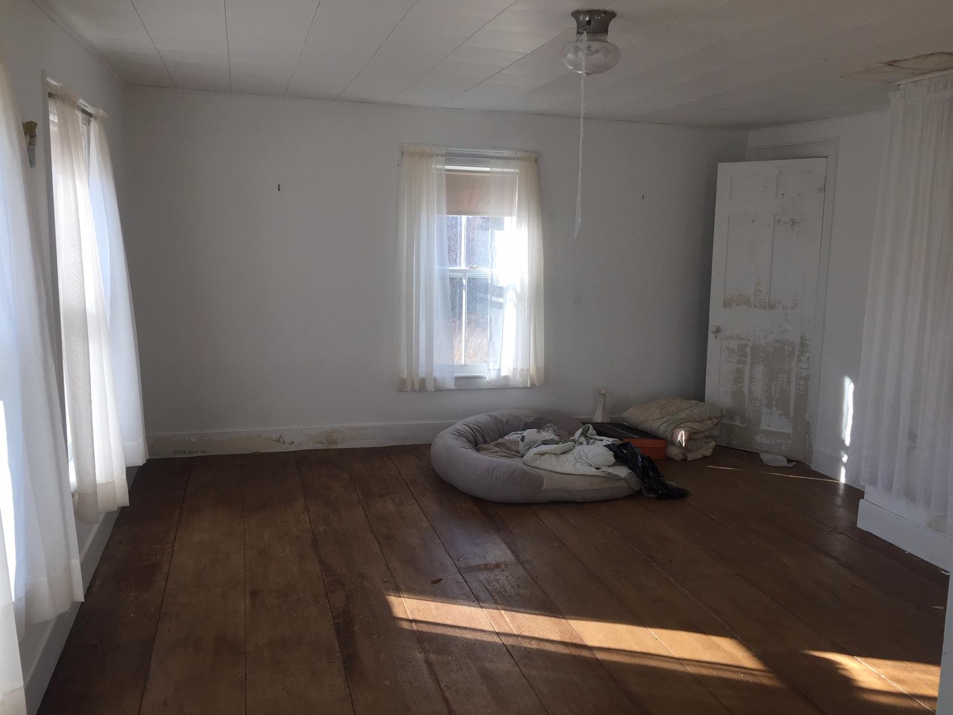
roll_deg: -1.9
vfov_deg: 48.2
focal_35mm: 29
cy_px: 358
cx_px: 476
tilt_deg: -8.9
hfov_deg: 61.7
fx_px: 798
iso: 32
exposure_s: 1/291
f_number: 2.2
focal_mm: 4.15
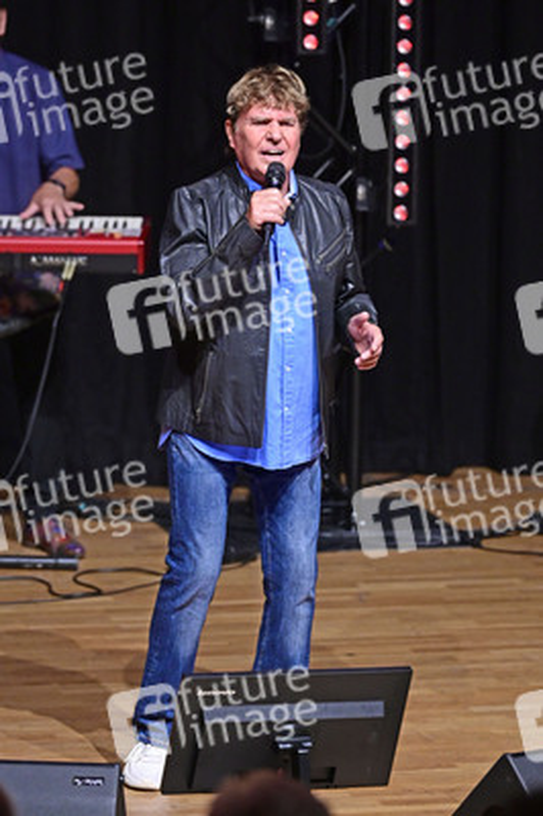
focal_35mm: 200
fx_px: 4532
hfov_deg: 6.9
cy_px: 408
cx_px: 272
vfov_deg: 10.3
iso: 3200
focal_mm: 200
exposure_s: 1/320
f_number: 3.5
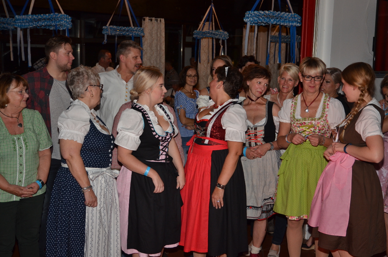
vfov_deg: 28.8
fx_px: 500
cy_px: 128
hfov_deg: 42.4
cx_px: 194
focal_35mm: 46
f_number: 4.5
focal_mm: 31
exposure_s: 1/60
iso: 800
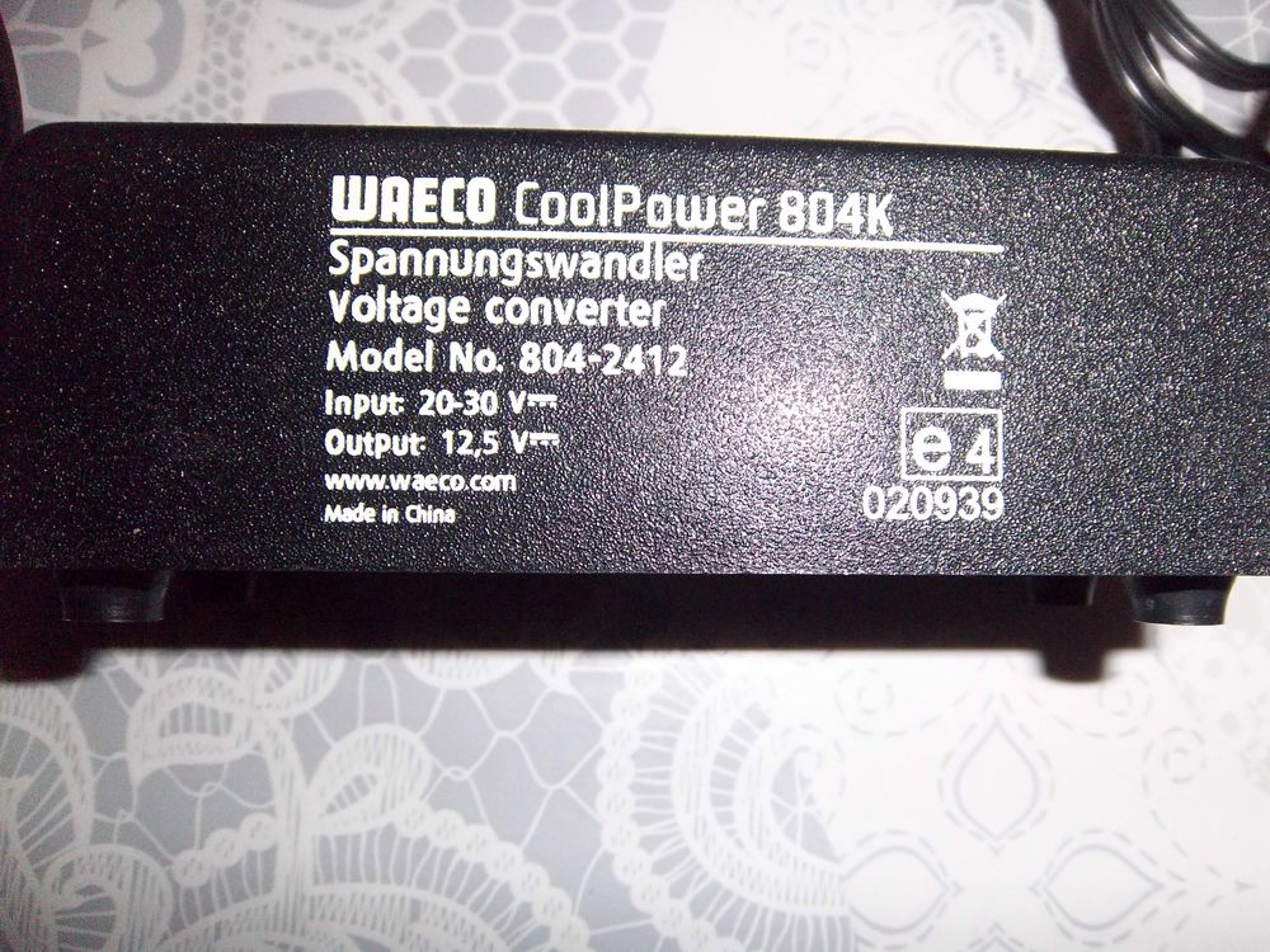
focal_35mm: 28
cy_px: 476
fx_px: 1027
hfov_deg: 63.4
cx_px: 635
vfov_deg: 49.7
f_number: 3.5
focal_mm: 5.1
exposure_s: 1/64
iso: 160
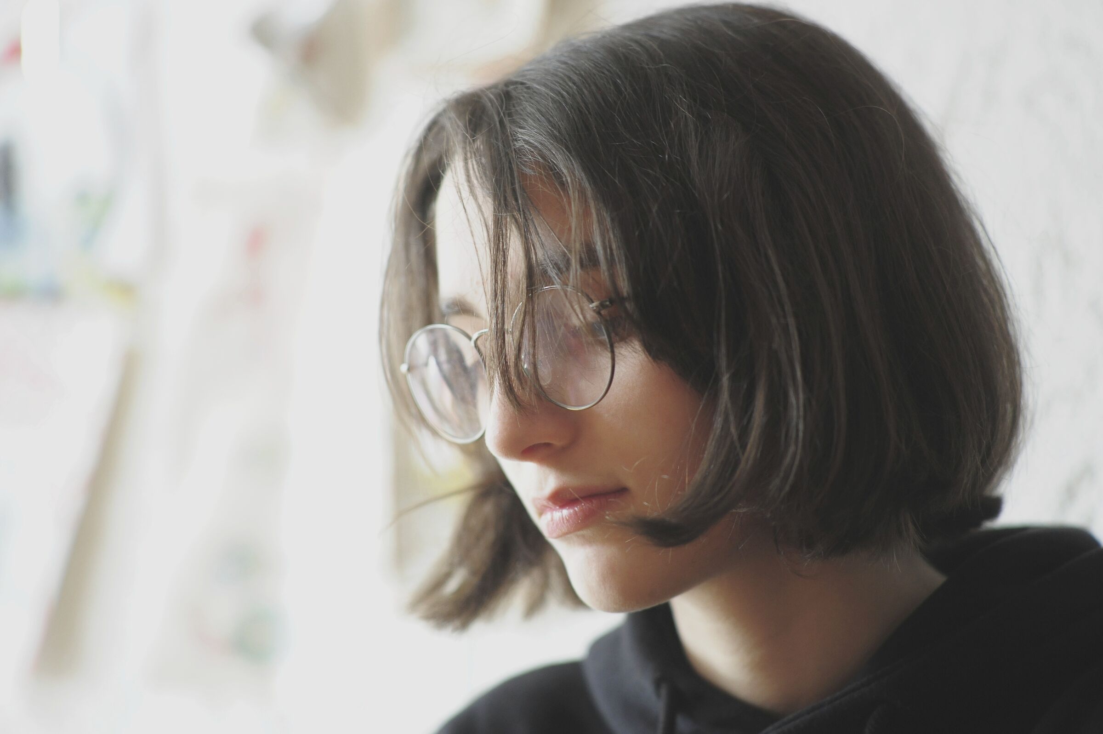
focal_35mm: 105
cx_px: 552
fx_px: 3215
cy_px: 367
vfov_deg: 13.0
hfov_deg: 19.5
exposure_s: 1/60
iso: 2500
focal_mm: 105
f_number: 2.8
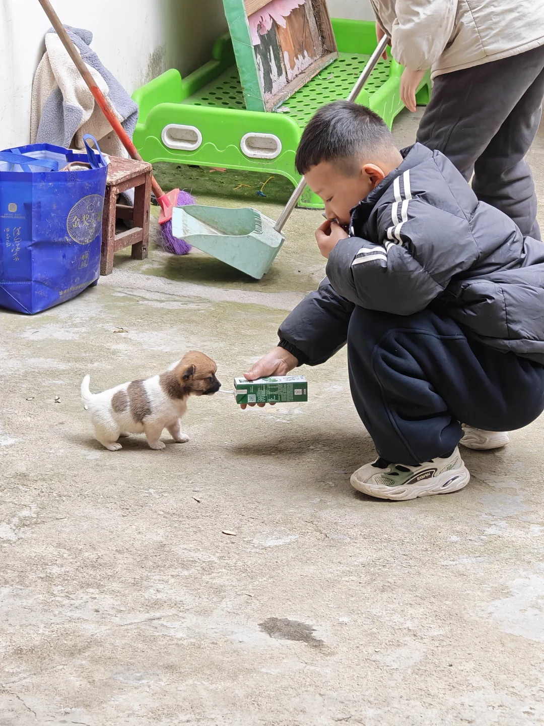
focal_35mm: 118
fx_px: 2473
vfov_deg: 16.7
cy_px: 363
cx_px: 272
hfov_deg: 12.6
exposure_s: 1/240
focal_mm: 13.3
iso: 500
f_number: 2.5
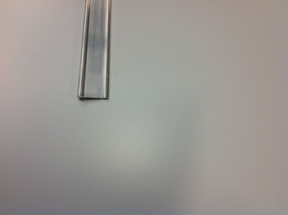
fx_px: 291
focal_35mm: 35
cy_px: 108
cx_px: 144
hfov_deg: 52.7
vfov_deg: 40.6
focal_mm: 4.28
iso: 64
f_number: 2.4
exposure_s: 1/50
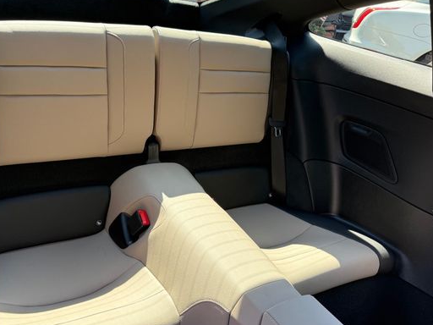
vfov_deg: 46.8
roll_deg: -5.9
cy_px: 166
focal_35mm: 30
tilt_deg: -23.1
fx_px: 375
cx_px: 168
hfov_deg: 59.4
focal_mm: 6.76
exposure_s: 1/249
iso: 100
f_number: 1.78
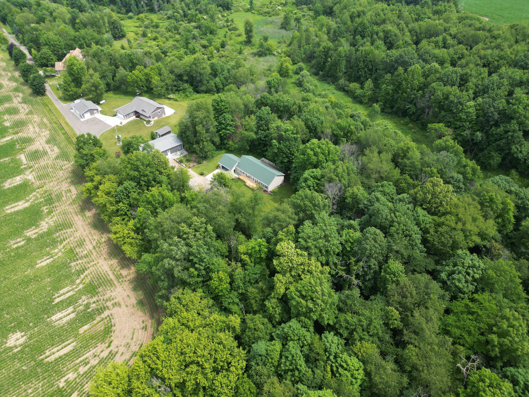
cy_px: 198
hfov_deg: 71.6
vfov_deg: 56.8
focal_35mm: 24
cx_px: 264
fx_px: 367
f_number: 1.7
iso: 100
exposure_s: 1/1000
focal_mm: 6.72
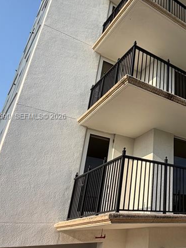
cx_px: 199
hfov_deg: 36.3
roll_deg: +3.0
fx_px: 243
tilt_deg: +26.3
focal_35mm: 34
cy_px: 117
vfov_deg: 53.9
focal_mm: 2.22
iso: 32
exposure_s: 1/770
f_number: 2.2
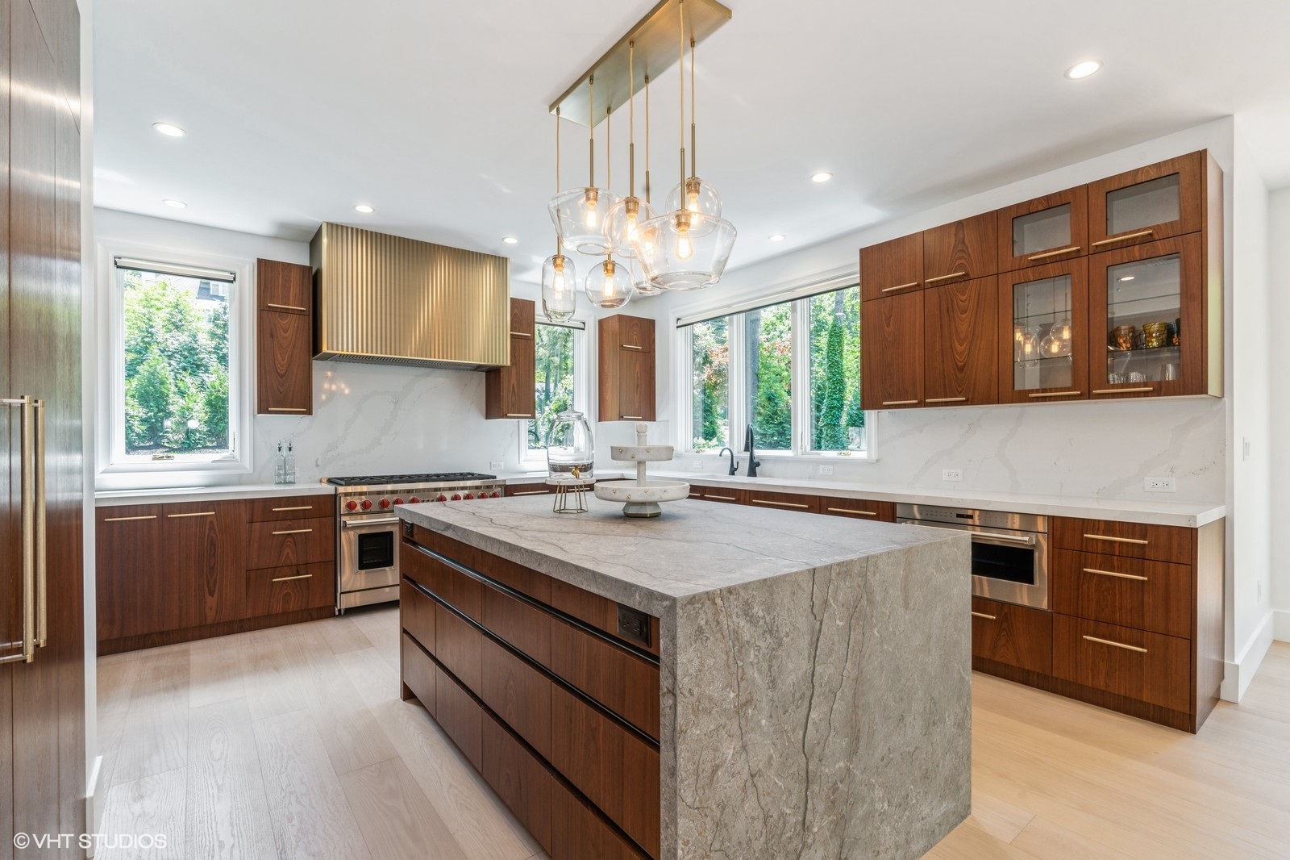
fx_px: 573
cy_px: 430
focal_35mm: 16
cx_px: 645
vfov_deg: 73.7
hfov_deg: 96.7
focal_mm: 16
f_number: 11
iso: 100
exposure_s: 1/4
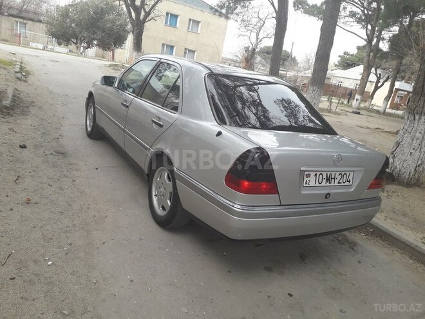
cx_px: 212
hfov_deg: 65.3
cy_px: 160
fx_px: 331
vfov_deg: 51.4
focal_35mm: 27
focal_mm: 3.6
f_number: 1.9
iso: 40
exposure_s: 1/278
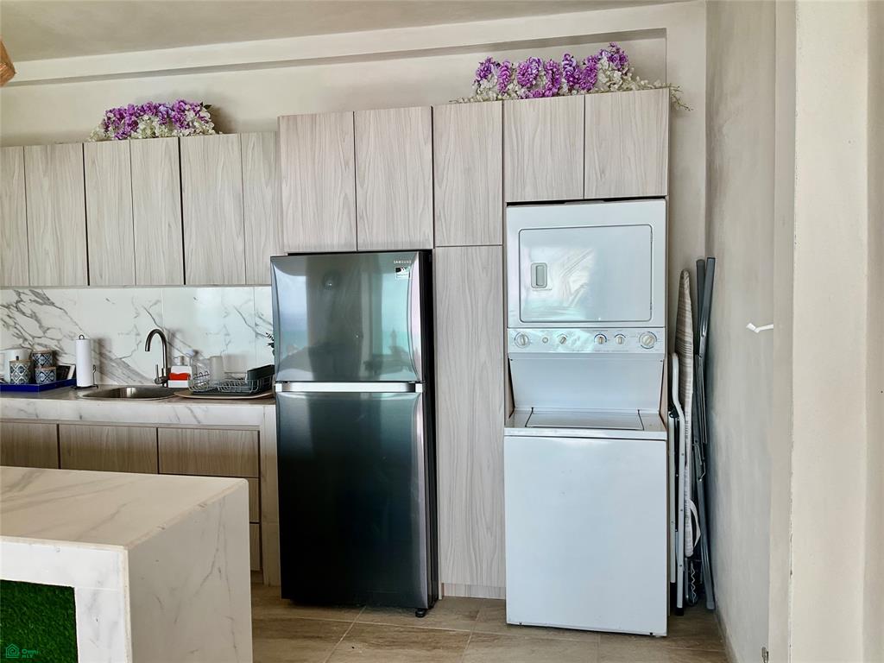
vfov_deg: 48.2
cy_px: 332
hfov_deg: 61.7
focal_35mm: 29
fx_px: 741
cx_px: 442
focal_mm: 3
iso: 20
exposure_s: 1/222
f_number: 1.8
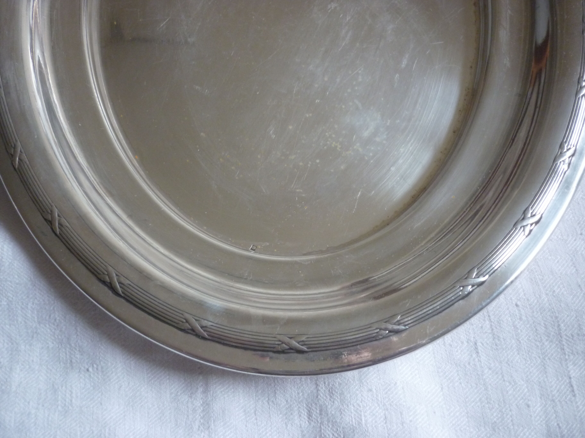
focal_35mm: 33
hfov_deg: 55.4
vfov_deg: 42.9
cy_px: 219
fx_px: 558
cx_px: 292
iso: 250
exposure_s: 1/30
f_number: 2.8
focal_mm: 5.5
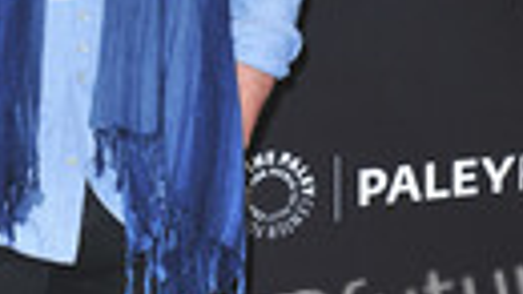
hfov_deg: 10.7
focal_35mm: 200
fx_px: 2772
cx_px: 42
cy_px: 149
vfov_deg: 6.1
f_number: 4.5
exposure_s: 1/320
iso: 500
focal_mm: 62
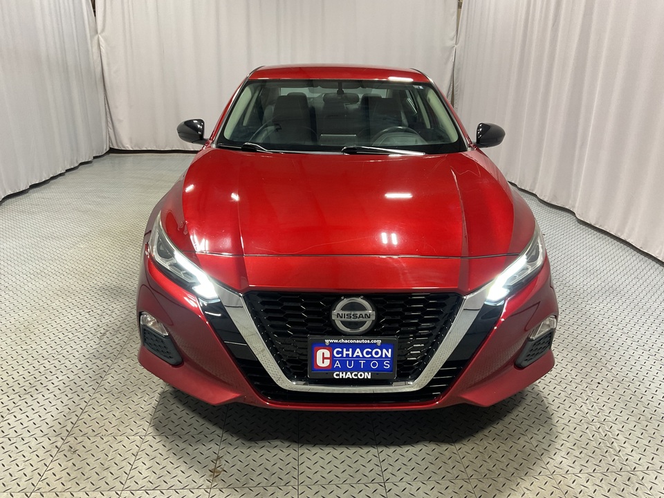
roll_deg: -1.5
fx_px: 556
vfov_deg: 48.2
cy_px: 249
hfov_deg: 61.7
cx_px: 332
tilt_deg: -18.4
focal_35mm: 29
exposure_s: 1/60
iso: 80
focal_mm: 3
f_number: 1.8
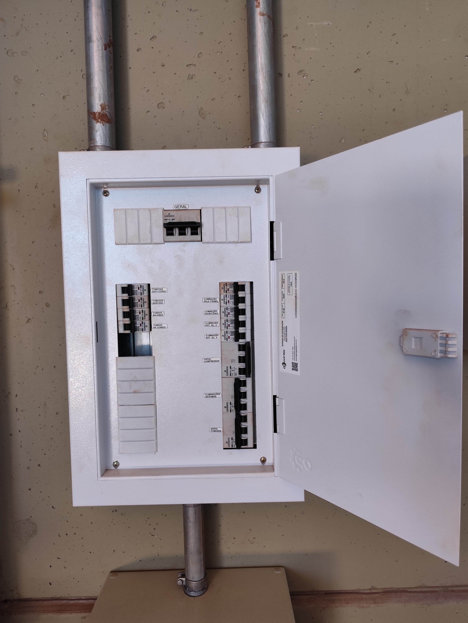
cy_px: 312
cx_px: 234
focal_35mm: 23
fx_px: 415
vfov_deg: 73.9
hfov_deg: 58.9
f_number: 1.65
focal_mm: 6.14
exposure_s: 1/120
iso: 1000
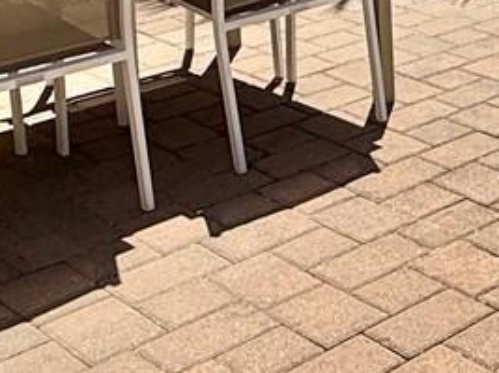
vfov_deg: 16.4
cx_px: 783
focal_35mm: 84
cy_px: -144
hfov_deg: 19.7
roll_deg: -1.1
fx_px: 1210
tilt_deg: -10.5
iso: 50
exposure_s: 1/3460
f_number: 2.2
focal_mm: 2.22
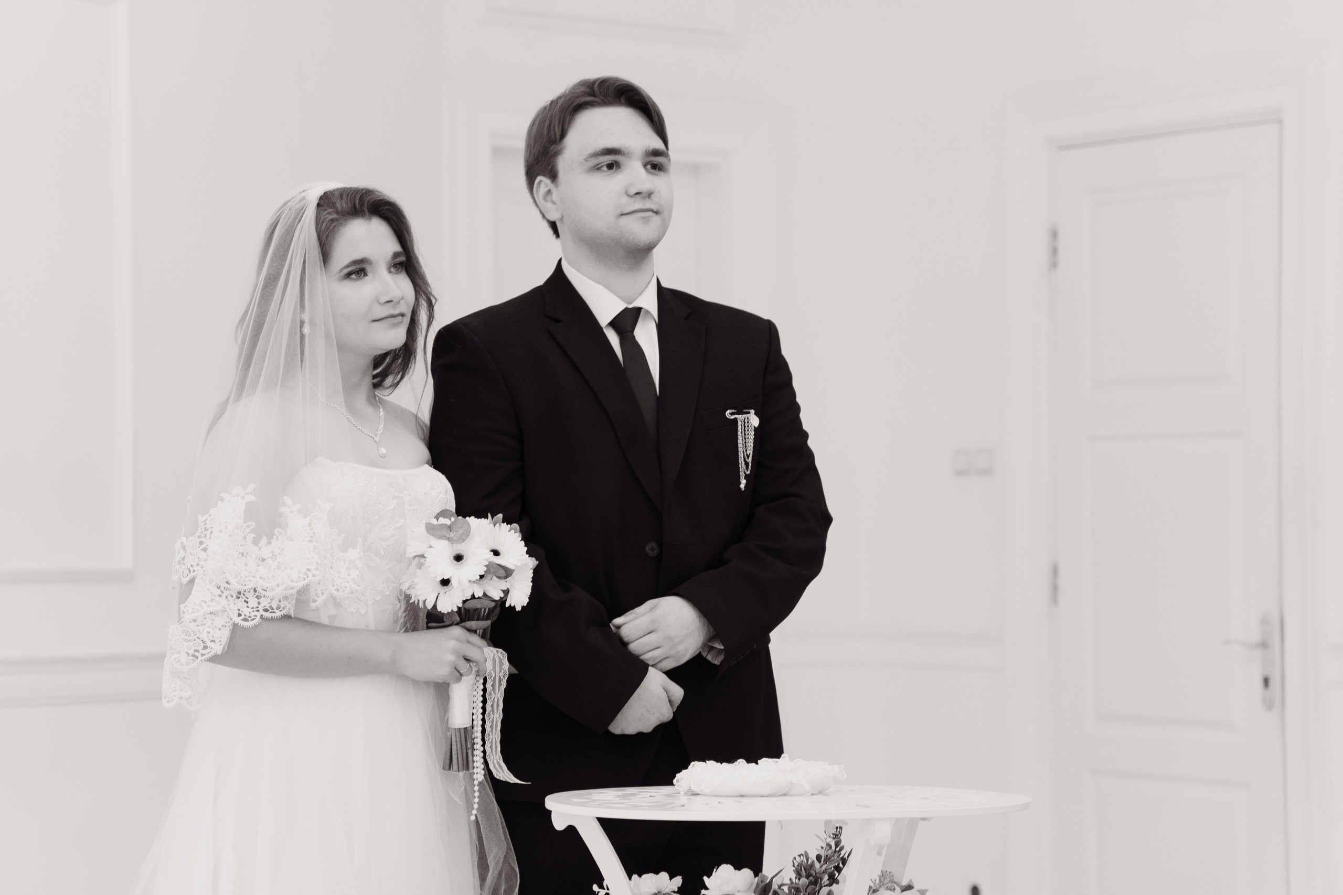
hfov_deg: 19.0
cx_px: 672
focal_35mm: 108
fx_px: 4022
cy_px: 448
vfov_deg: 12.7
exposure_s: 1/125
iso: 1000
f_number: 4
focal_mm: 70
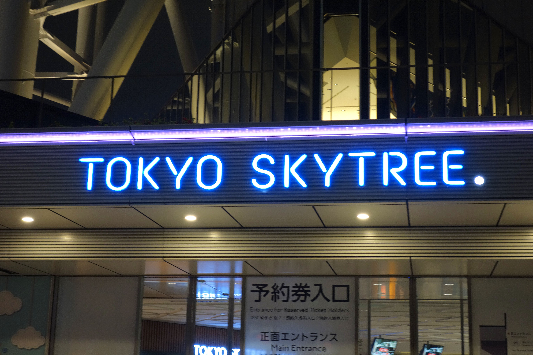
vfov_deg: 21.6
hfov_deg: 31.9
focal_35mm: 63
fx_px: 933
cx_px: 266
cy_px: 178
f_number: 3.5
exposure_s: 1/25
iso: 800
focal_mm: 23.27
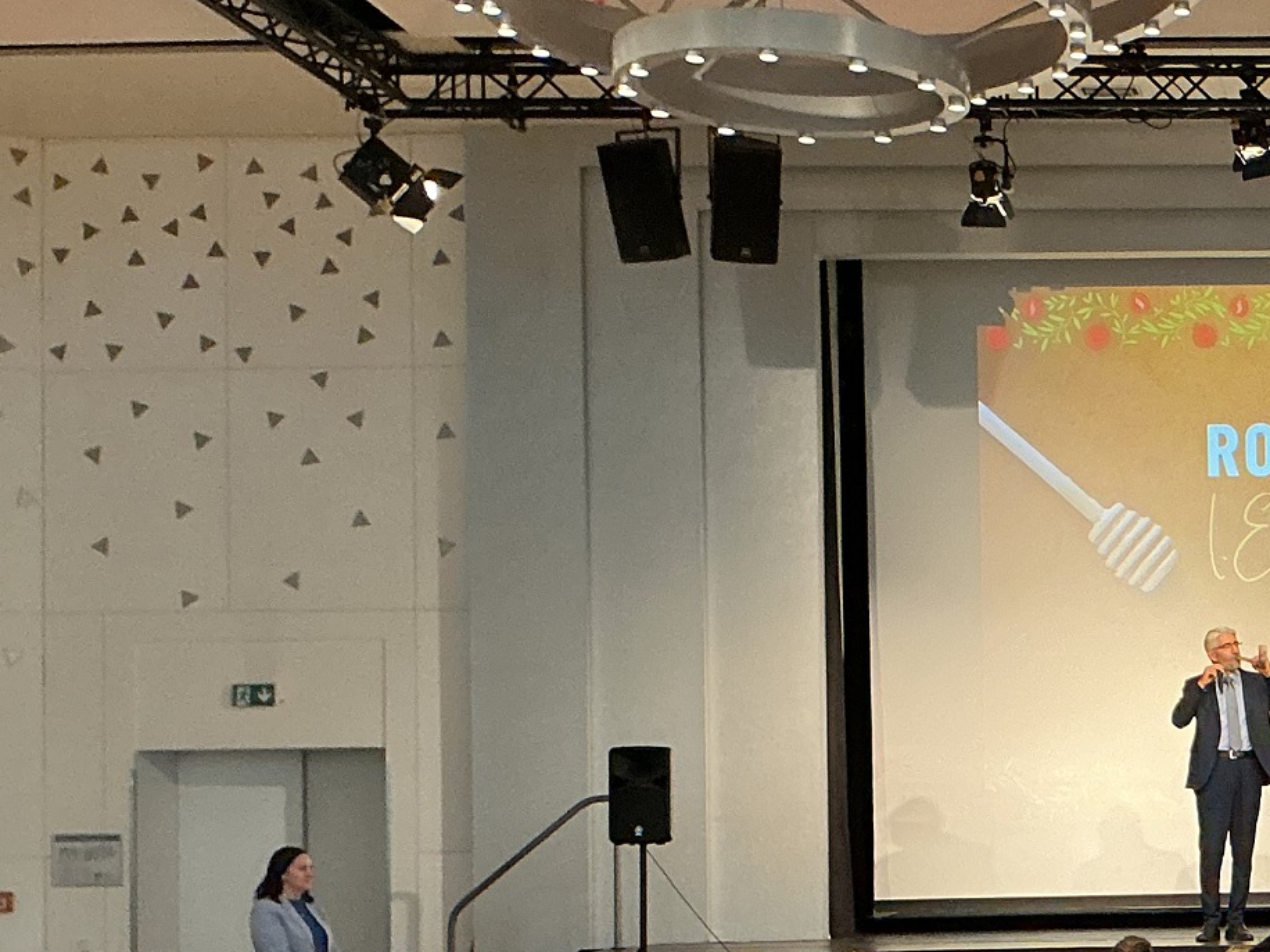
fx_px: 2788
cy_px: 790
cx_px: 1485
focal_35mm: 76
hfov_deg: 23.6
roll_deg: +2.5
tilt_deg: +0.6
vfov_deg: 19.2
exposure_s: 1/60
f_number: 1.8
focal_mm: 3
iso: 160
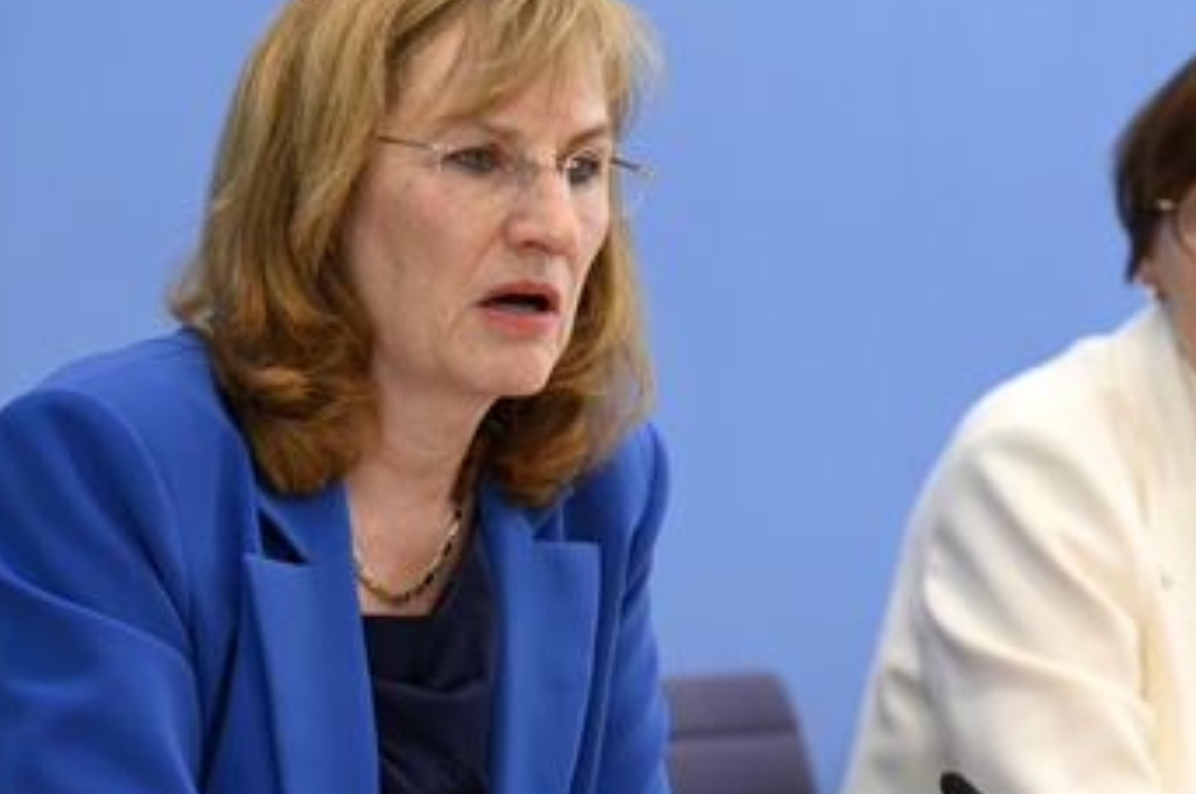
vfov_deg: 10.4
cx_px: 691
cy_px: 360
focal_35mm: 132
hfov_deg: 15.5
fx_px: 4379
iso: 2000
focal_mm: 100
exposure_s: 1/800
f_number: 4
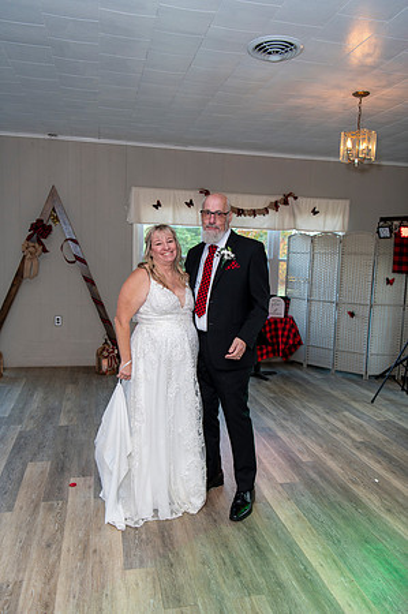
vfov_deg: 63.7
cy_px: 307
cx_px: 204
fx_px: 494
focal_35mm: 29
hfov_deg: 44.9
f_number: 3.2
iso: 500
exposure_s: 1/160
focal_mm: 29
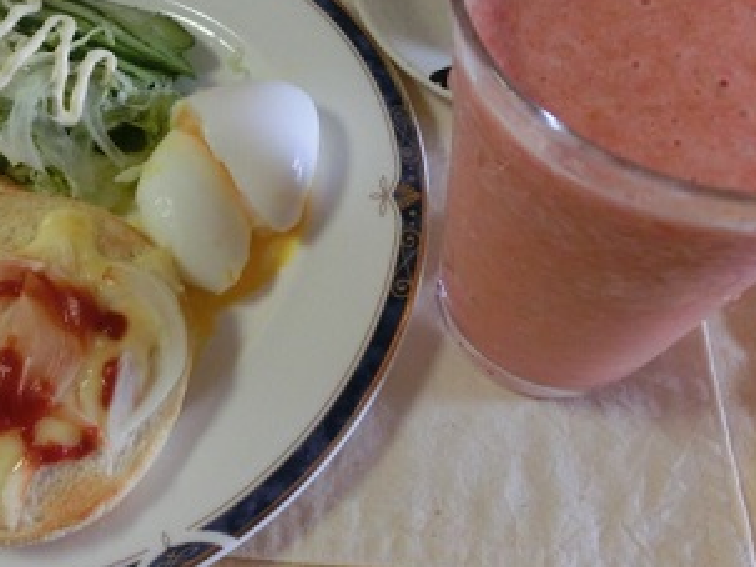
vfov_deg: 37.9
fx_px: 808
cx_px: 272
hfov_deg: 49.5
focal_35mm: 37
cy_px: 157
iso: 800
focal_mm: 4.4
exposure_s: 1/125
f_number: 3.3
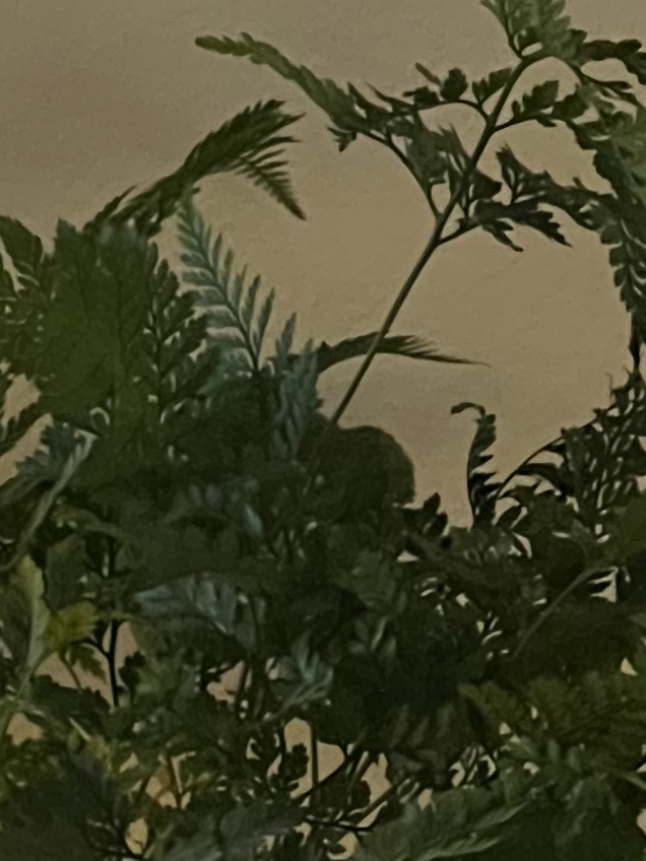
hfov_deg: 4.0
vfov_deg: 5.4
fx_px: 9107
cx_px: -388
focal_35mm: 366
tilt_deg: -15.7
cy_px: 1301
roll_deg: -0.5
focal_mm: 9
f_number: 2.8
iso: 640
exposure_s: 1/40
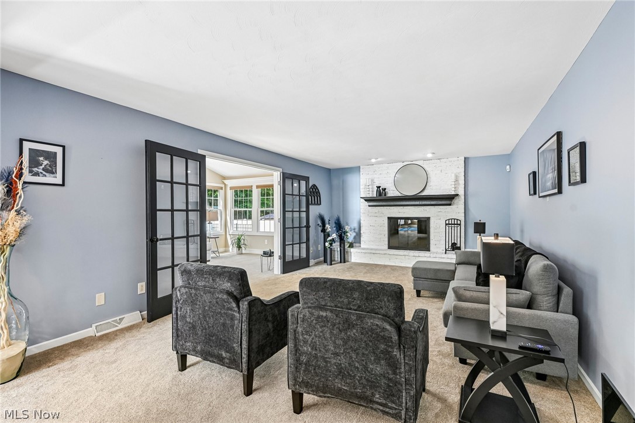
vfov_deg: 73.7
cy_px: 212
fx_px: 282
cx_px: 318
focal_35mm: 16
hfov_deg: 96.8
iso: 1000
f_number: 6.3
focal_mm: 16
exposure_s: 1/60
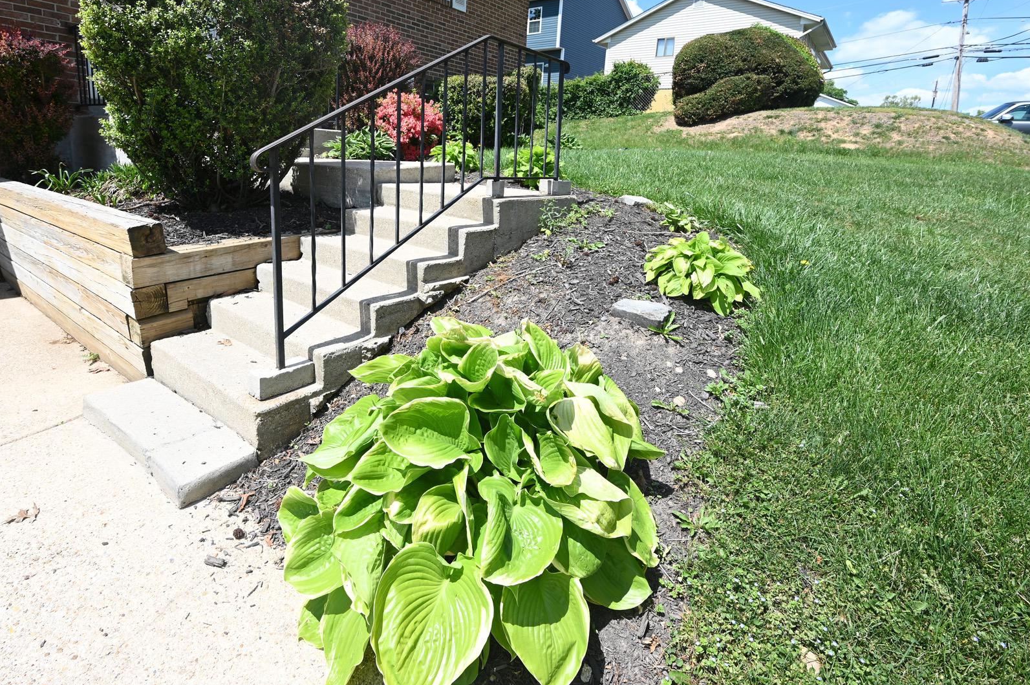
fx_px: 515
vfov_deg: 66.0
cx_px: 466
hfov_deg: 89.8
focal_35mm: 18
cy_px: 245
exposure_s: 1/200
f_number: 7.1
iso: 100
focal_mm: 14
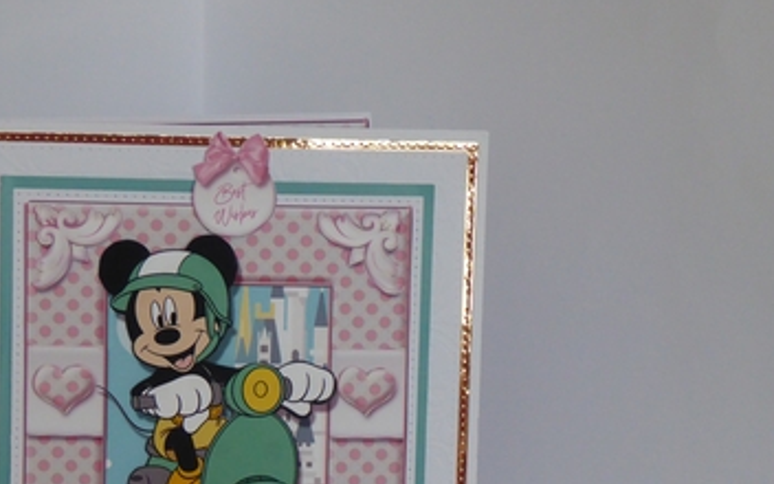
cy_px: 331
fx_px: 2426
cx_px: 286
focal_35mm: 115
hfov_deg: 18.1
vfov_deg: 11.4
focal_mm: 14.1
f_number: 4.7
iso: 640
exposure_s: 1/125
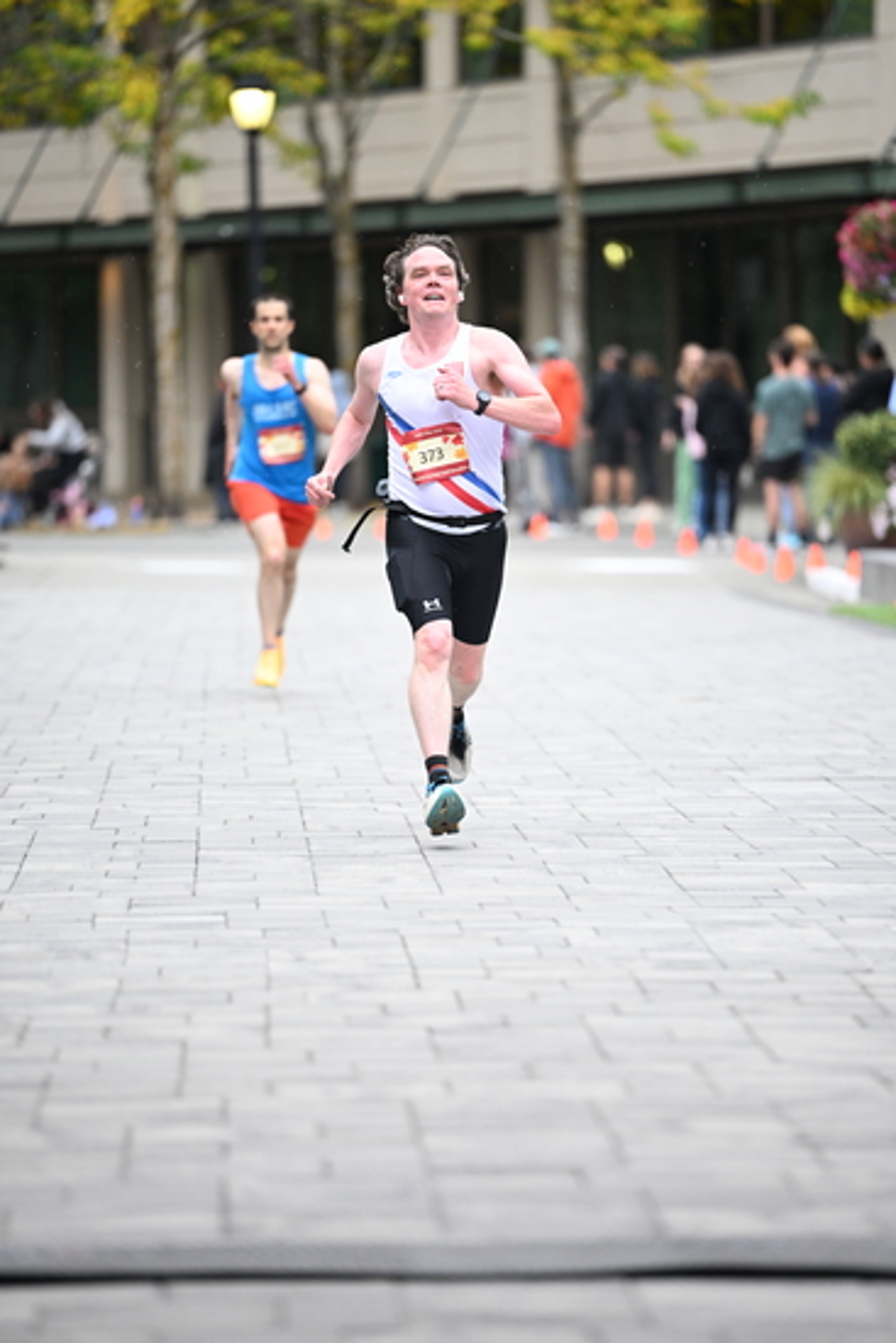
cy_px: 672
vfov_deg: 10.3
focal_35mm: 200
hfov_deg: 6.9
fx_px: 7461
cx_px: 448
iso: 1600
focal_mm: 200
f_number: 2.8
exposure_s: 1/1250
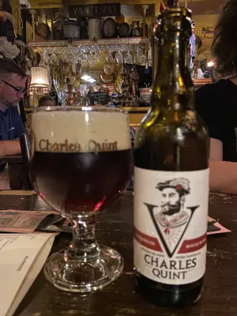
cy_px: 158
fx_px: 237
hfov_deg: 53.1
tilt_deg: -6.3
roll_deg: +0.1
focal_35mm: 26
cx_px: 118
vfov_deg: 67.3
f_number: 1.8
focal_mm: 4.25
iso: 800
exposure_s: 1/14
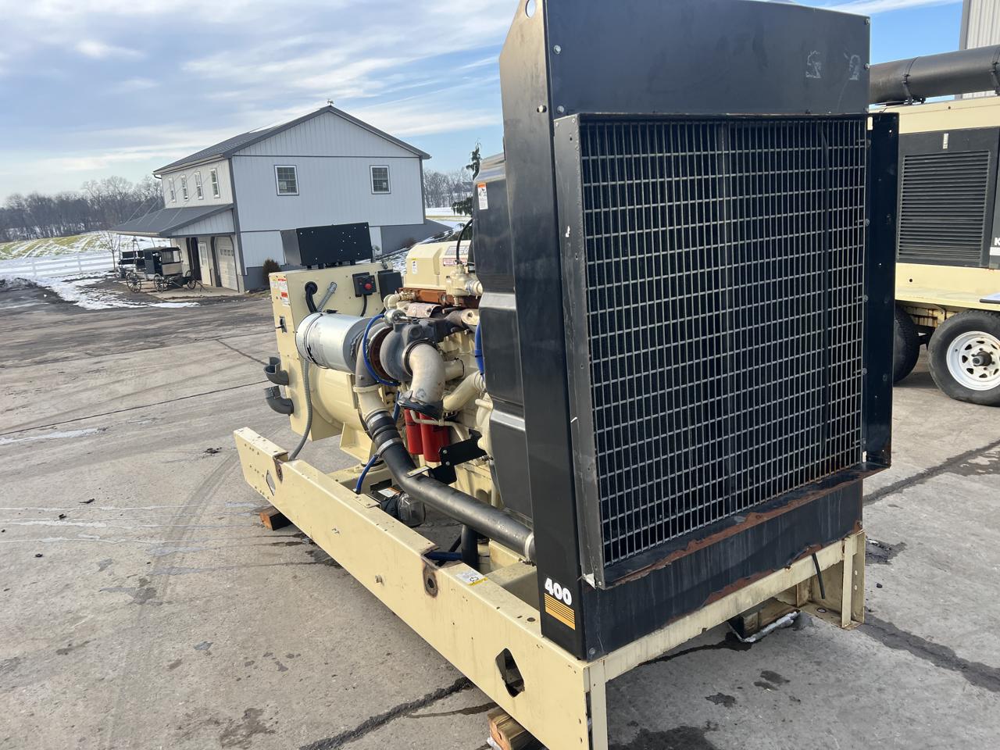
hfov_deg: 67.3
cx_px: 500
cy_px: 375
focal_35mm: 26
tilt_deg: -11.2
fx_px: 751
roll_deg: +2.3
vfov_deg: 53.1
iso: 50
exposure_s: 1/974
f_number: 1.5
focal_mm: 5.7
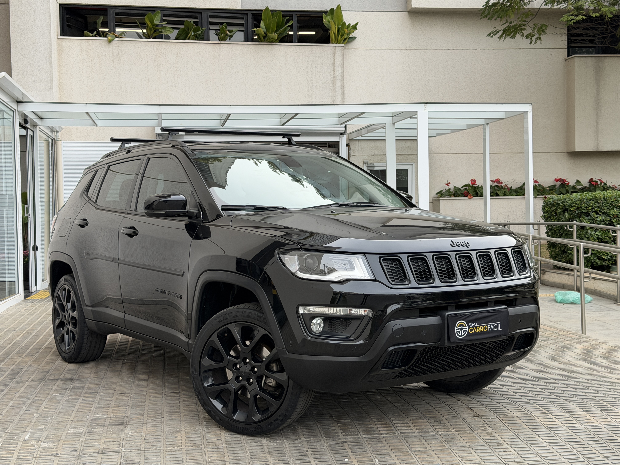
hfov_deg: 39.7
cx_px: 310
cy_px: 232
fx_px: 860
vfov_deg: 30.3
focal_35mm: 48
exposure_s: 1/484
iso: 64
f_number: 1.78
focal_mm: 6.76
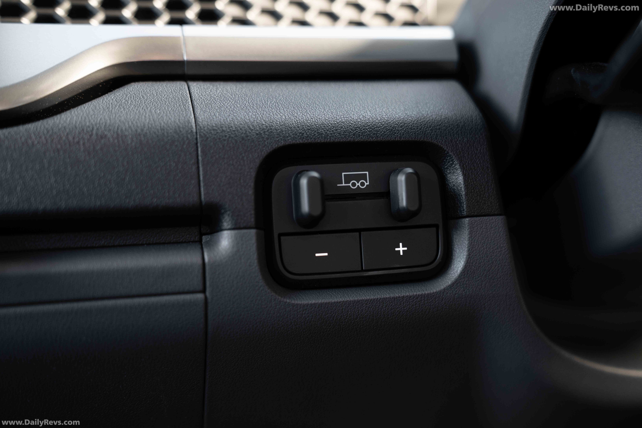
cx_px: 321
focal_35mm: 46
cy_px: 214
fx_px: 820
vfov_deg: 29.2
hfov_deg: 42.7
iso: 500
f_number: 2.8
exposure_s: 1/60
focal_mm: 46
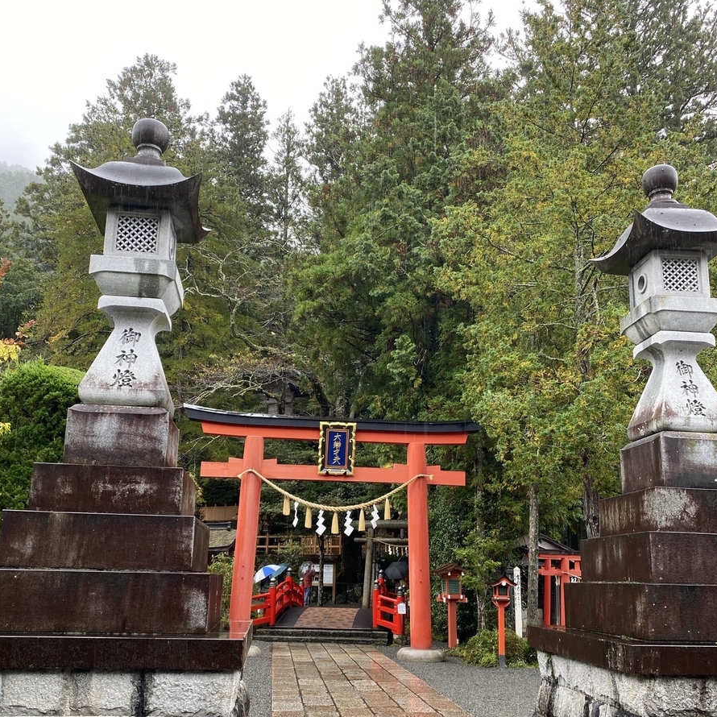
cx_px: 360
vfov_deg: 52.4
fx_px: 726
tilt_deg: +13.3
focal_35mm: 31
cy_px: 408
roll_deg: -0.9
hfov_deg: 52.5
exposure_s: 1/121
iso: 40
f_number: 1.8
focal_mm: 4.25
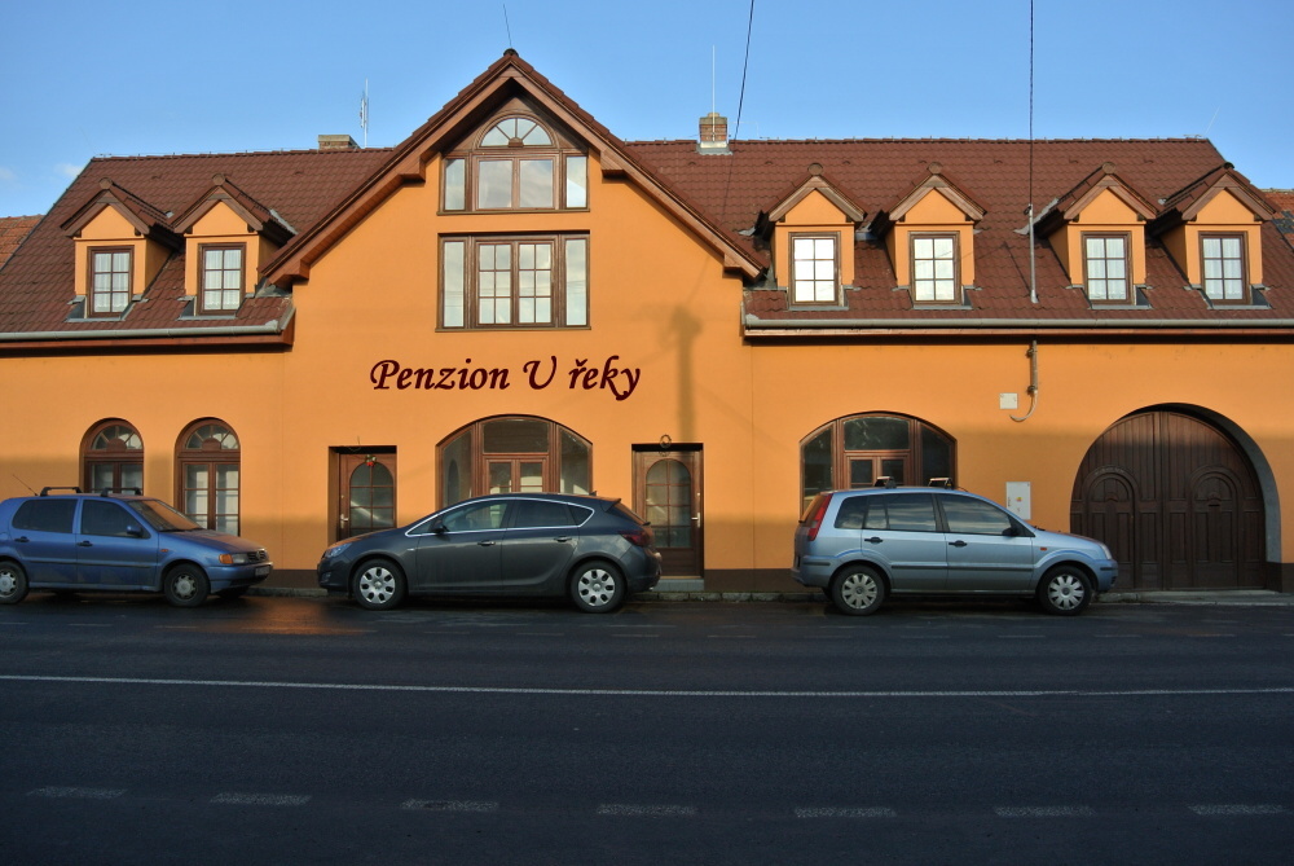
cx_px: 647
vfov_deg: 40.1
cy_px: 433
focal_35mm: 33
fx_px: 1187
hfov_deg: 57.2
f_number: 3.8
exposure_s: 1/640
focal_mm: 12.5
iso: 100
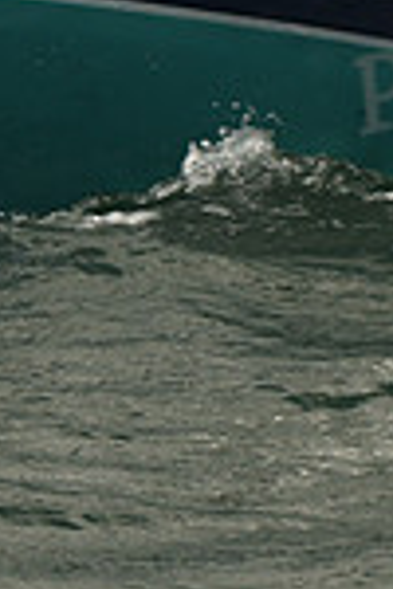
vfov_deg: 6.1
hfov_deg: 4.1
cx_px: 151
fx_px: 5452
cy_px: -514
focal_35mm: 333
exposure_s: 1/800
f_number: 14
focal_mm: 86
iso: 320
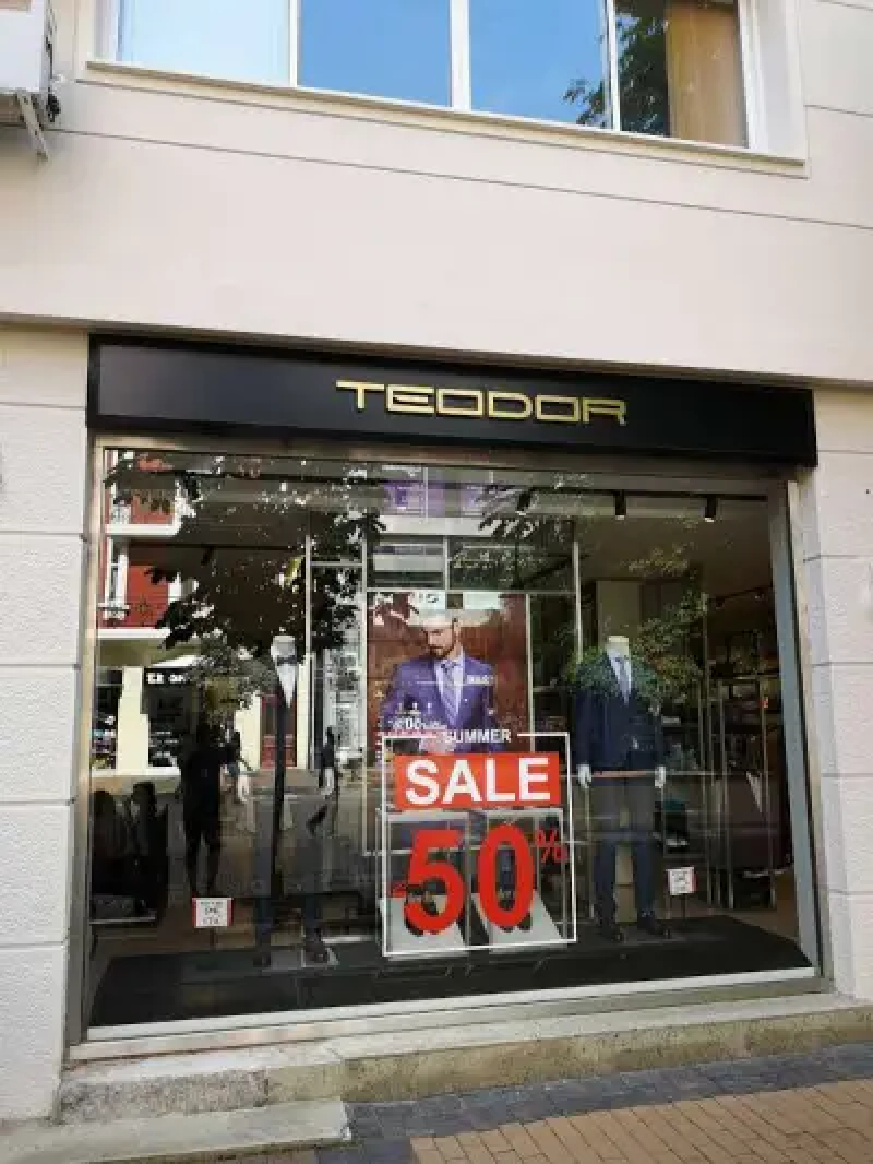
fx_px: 908
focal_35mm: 27
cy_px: 582
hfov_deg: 51.4
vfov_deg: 65.3
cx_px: 436
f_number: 1.8
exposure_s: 1/292
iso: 50
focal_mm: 3.95
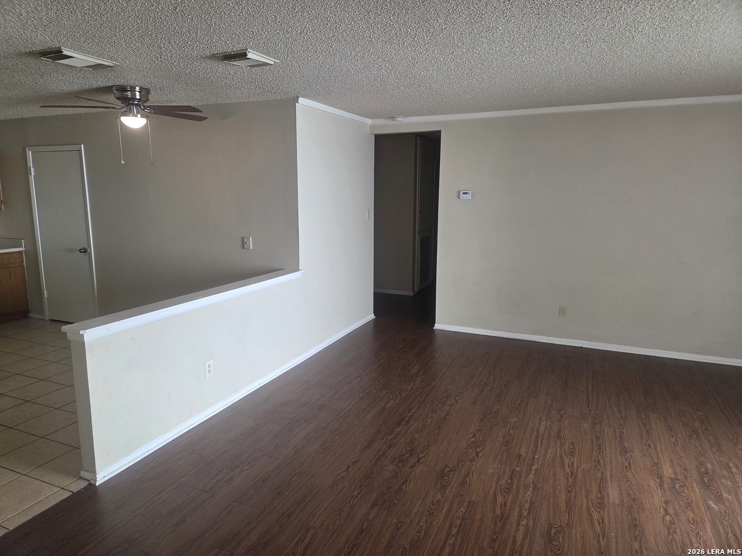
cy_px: 278
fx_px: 493
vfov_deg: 58.9
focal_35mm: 23
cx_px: 371
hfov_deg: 73.9
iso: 100
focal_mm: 5.4
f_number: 1.8
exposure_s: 1/120
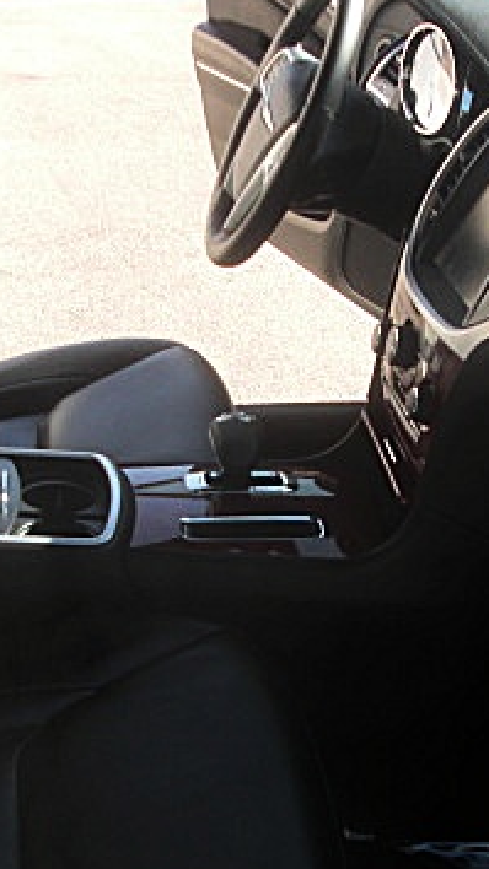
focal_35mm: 71
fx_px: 1637
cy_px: 503
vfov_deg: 29.7
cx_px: 288
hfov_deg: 17.0
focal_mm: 6.3
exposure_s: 1/200
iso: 50
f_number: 2.8
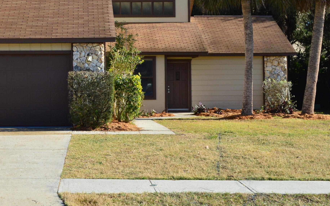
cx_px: 83
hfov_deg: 25.5
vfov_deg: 16.2
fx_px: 720
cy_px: 48
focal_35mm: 80
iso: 400
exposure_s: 1/320
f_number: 10
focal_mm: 32
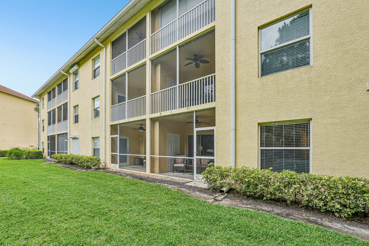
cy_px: 123
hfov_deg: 95.0
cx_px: 184
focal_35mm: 16
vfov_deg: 72.0
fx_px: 169
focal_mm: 16.5
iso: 400
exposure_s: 1/320
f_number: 8
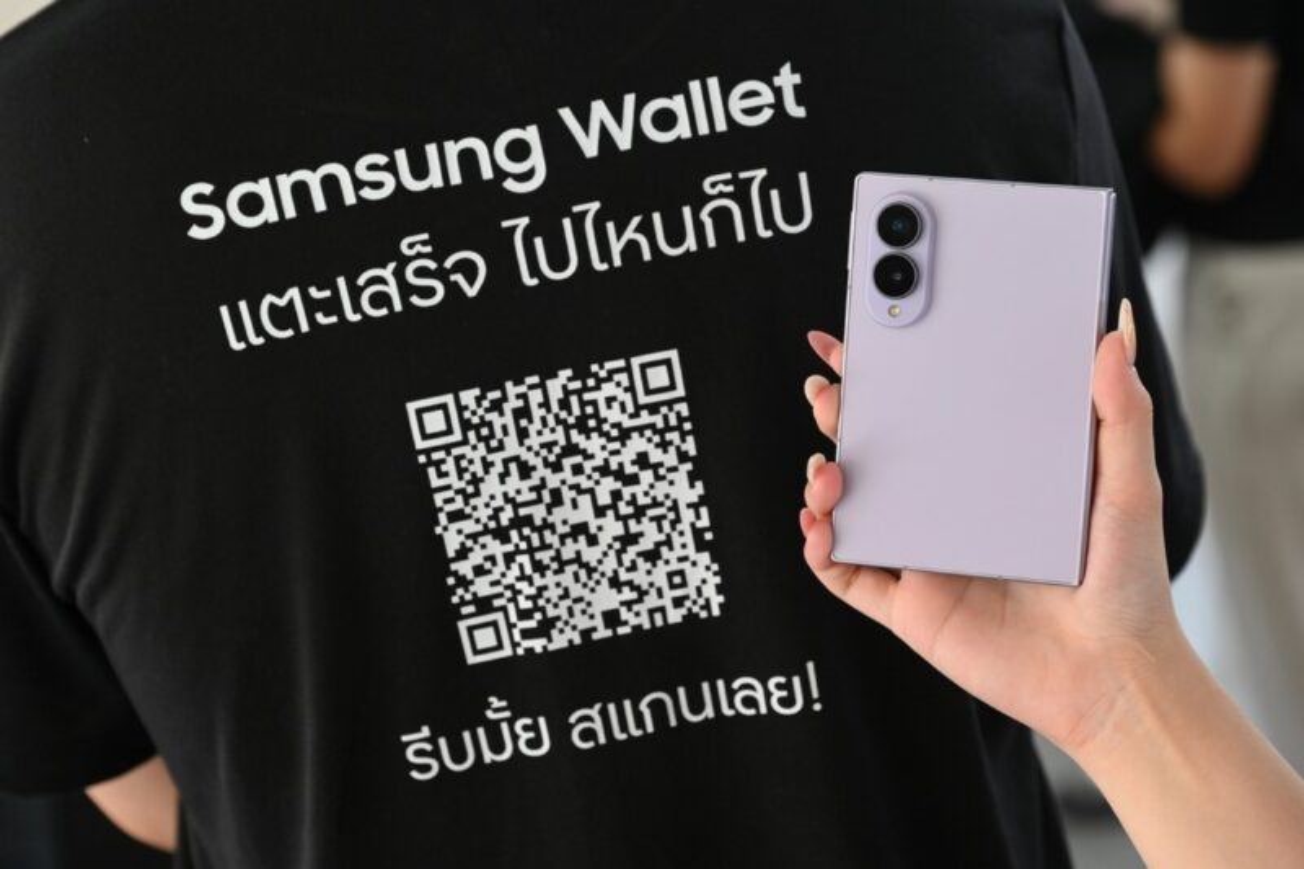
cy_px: 434
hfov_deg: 22.9
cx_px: 652
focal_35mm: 89
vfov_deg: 15.4
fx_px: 3223
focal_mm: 89
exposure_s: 1/100
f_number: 5.6
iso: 800
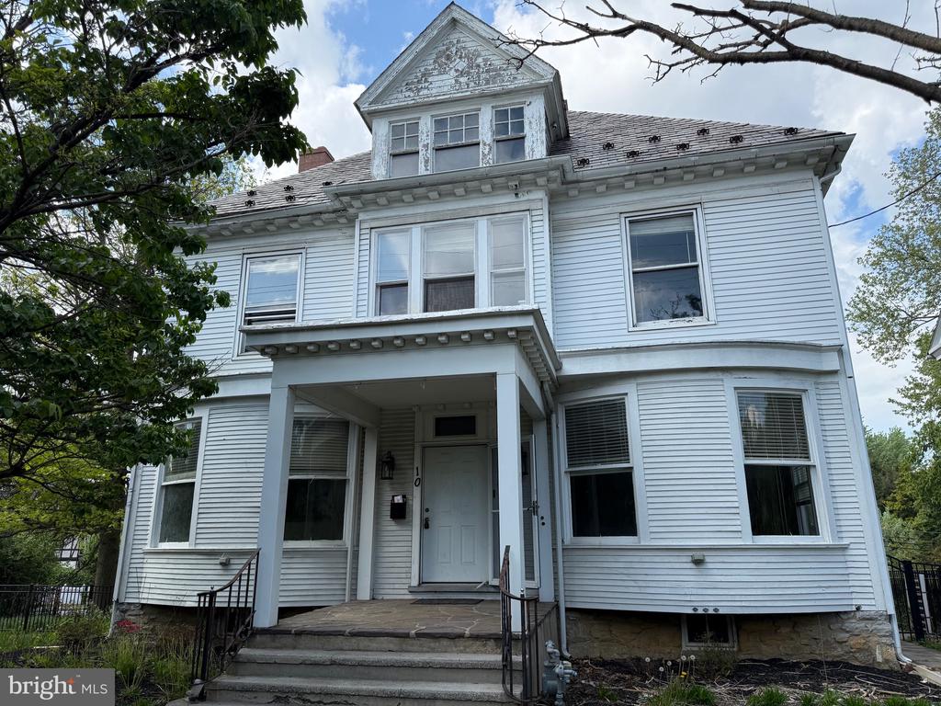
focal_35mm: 24
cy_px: 353
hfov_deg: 71.6
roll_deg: +0.2
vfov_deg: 56.8
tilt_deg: +16.7
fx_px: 652
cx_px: 470
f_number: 1.78
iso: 100
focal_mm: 6.76
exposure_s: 1/2611
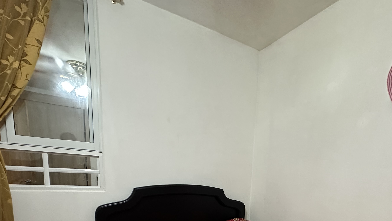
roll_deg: -2.2
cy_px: 216
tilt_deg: -9.7
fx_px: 239
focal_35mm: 23
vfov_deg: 43.2
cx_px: 241
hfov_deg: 77.5
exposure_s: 1/60
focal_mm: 2.22
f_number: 2.2
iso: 500
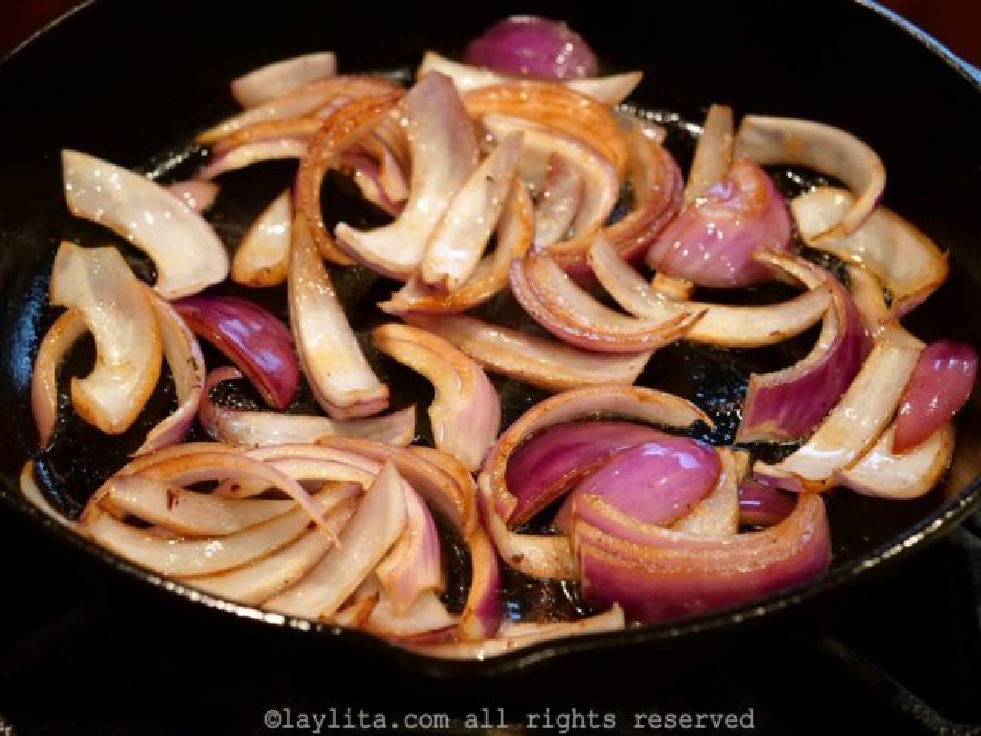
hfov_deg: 30.3
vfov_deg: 22.9
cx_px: 490
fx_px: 1814
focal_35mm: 64
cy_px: 368
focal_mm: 32
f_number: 3.8
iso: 3200
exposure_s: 1/80
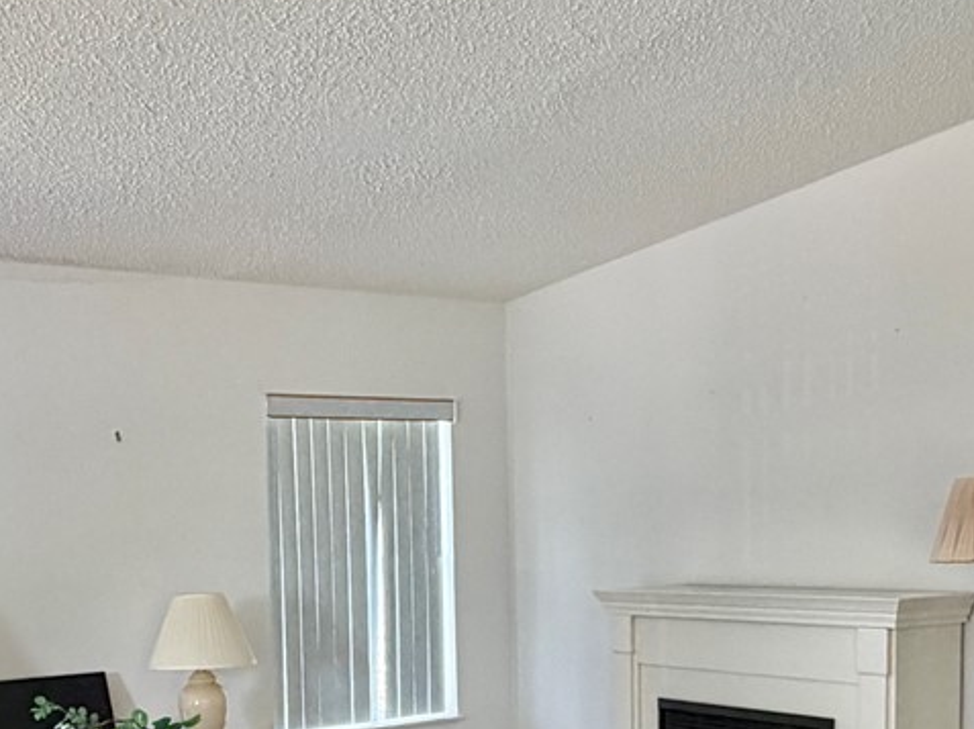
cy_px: 639
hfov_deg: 40.2
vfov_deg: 29.7
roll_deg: +1.7
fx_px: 1321
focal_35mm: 47
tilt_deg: -6.1
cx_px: 372
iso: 320
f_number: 2.2
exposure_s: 1/120
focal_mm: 2.22
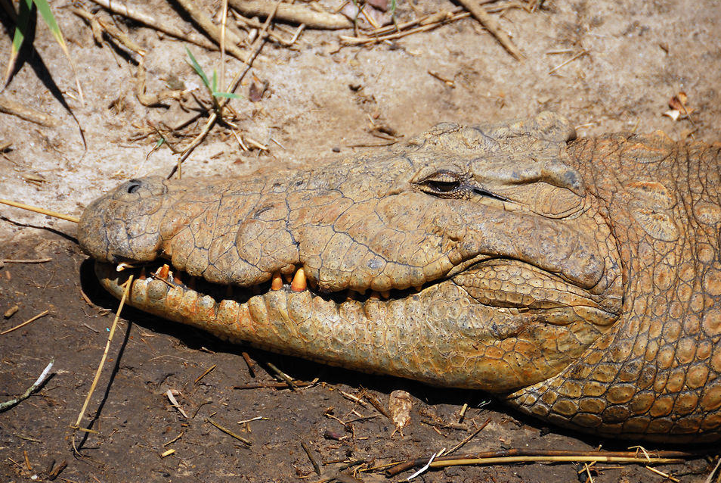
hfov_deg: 6.3
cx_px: 335
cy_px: 233
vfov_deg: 4.2
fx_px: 6595
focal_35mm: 329
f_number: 5.6
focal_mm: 200
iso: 100
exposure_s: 1/640
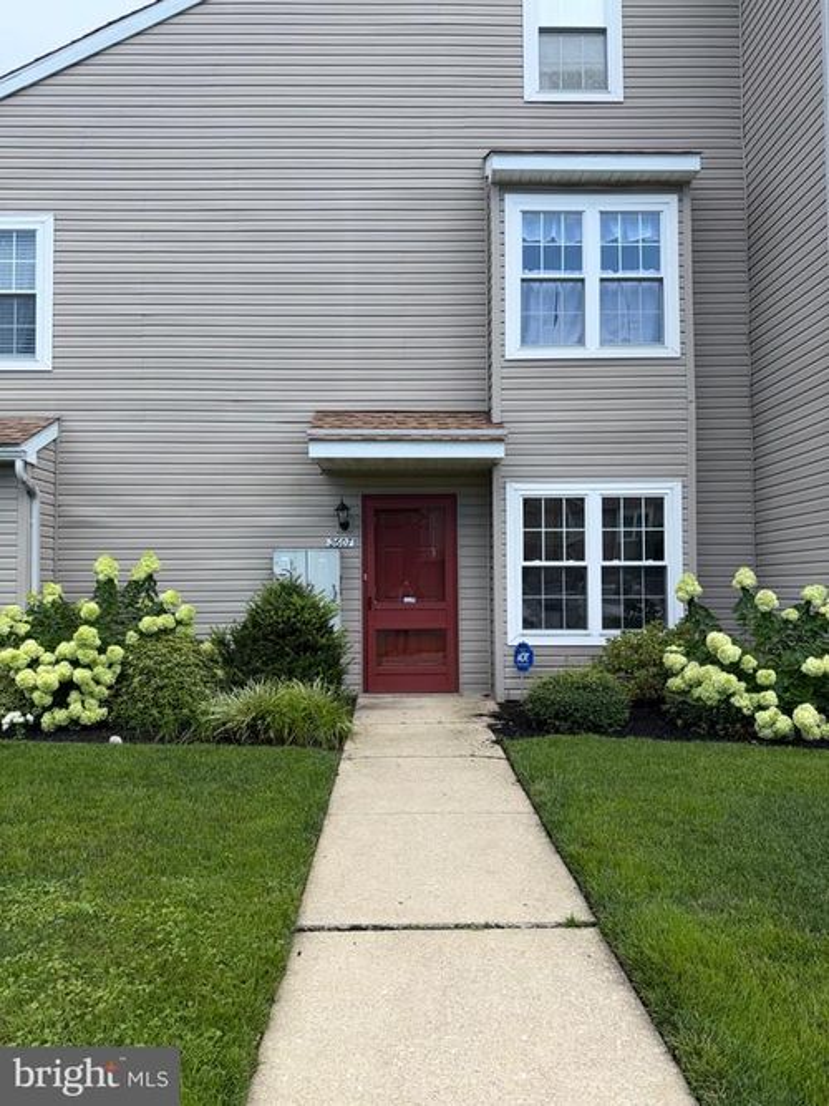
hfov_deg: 56.8
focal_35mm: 24
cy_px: 553
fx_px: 767
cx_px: 414
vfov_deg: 71.6
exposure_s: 1/2053
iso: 64
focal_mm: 6.76
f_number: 1.78
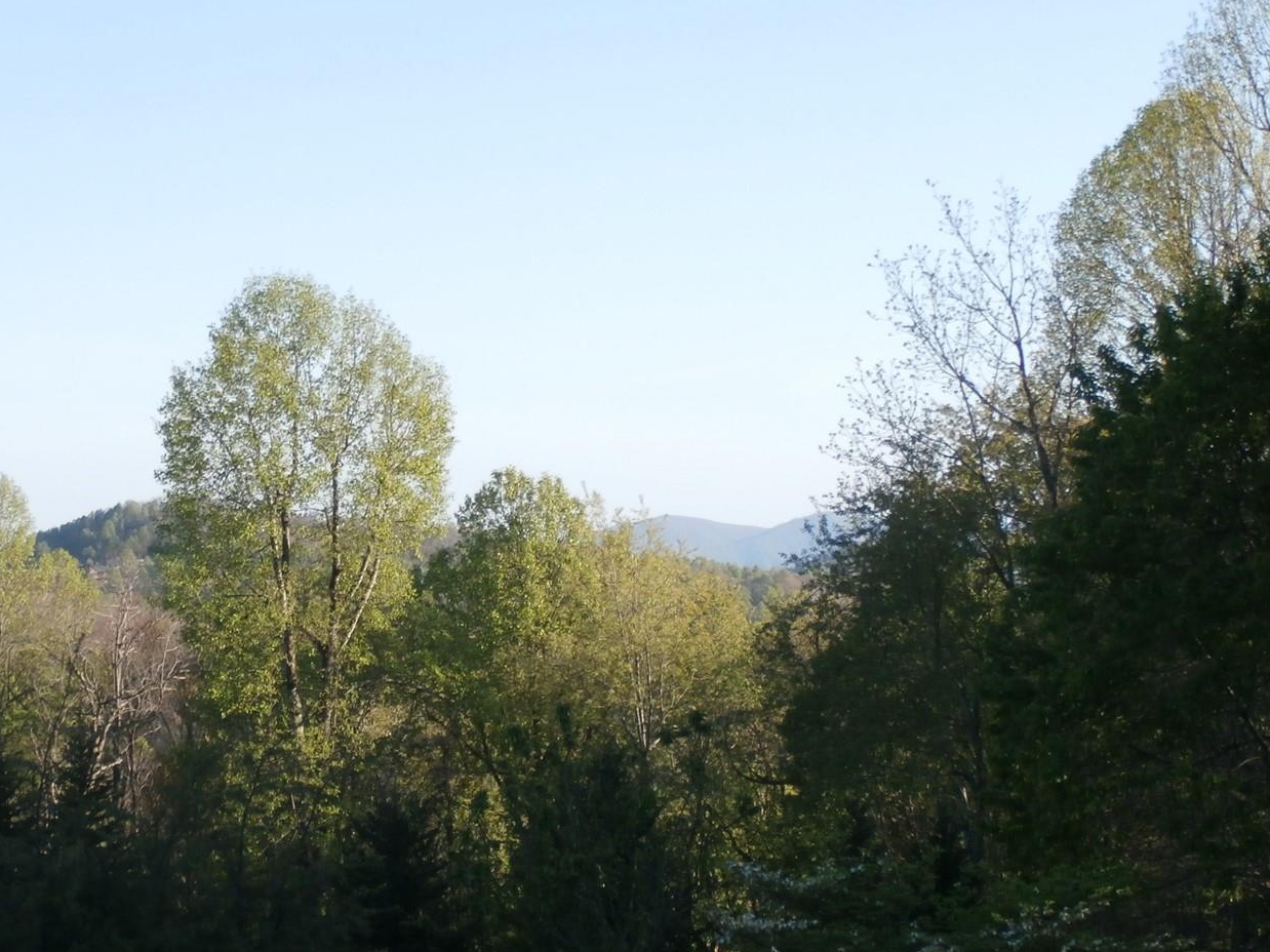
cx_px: 490
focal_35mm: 91
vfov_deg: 16.2
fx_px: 3338
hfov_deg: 21.5
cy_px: 553
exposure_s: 1/320
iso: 100
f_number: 4.1
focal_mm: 9.76
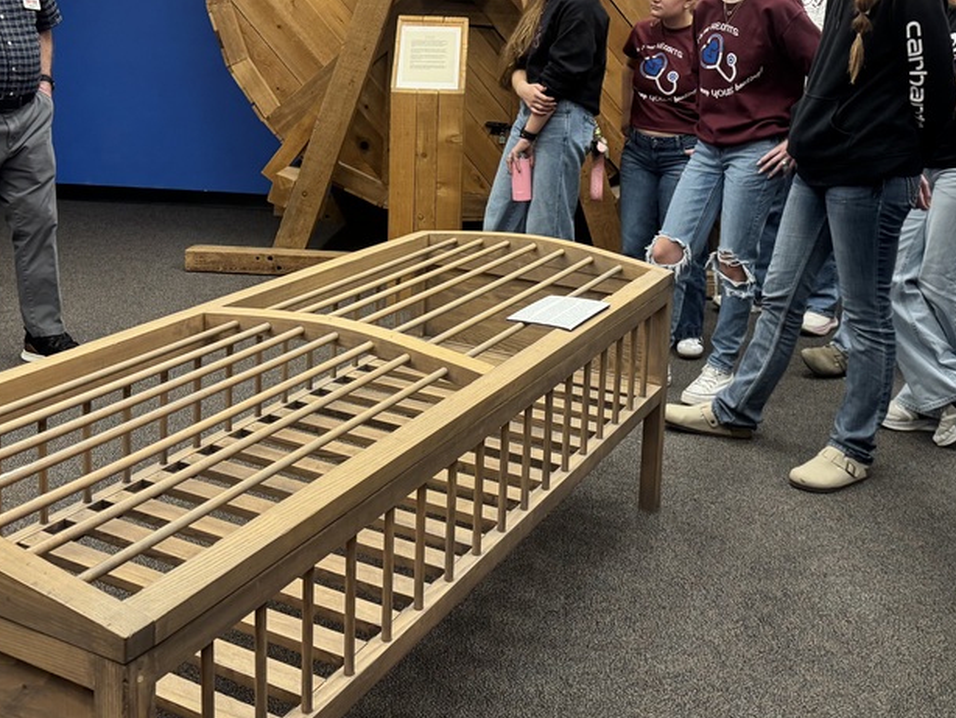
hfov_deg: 46.8
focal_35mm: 40
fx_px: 1105
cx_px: 450
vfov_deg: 35.3
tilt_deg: -11.1
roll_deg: -2.4
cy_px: 196
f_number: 1.78
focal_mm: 6.76
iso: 250
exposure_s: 1/60
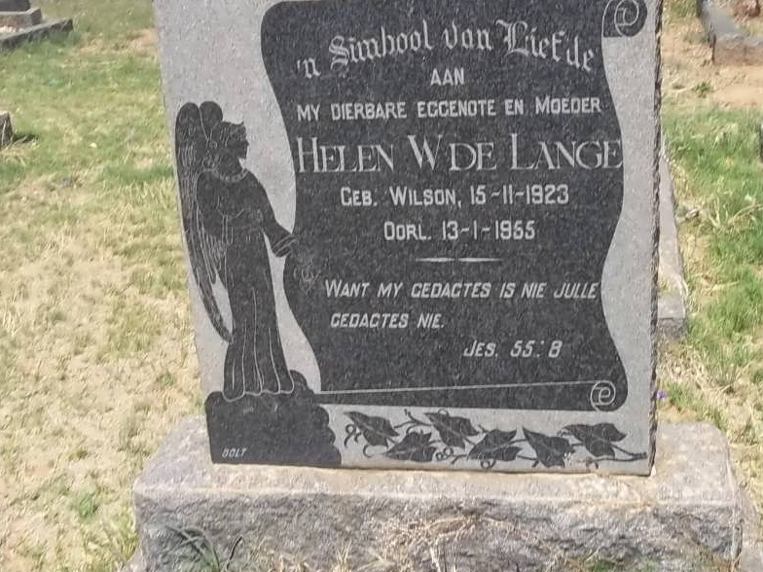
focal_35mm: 49
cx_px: 422
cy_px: 268
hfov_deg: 38.9
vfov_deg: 29.7
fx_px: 1080
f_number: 5.5
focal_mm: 5.7
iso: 80
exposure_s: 1/400
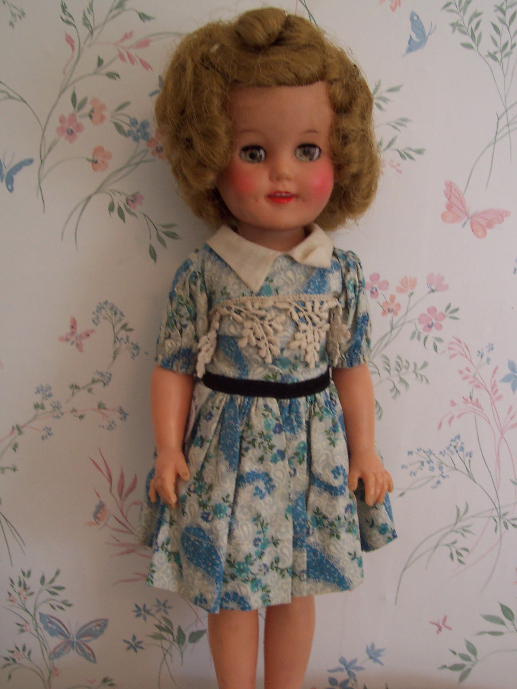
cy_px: 344
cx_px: 258
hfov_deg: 38.7
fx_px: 737
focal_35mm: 37
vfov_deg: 50.1
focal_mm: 5.6
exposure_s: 1/60
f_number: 2.8
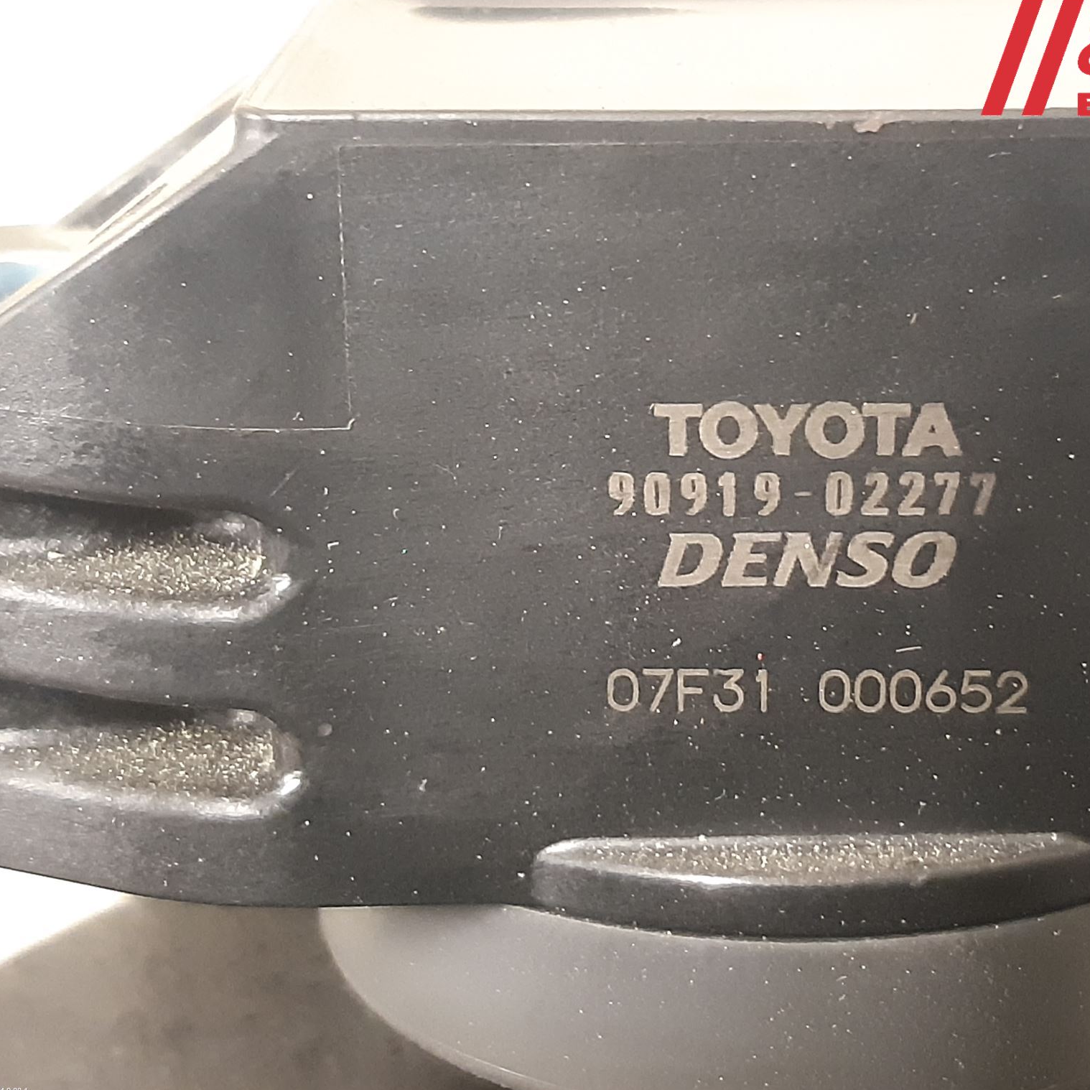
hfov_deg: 51.9
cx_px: 686
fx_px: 1104
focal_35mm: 31
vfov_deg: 52.5
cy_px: 546
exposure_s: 1/25
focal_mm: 3.93
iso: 640
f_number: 1.7
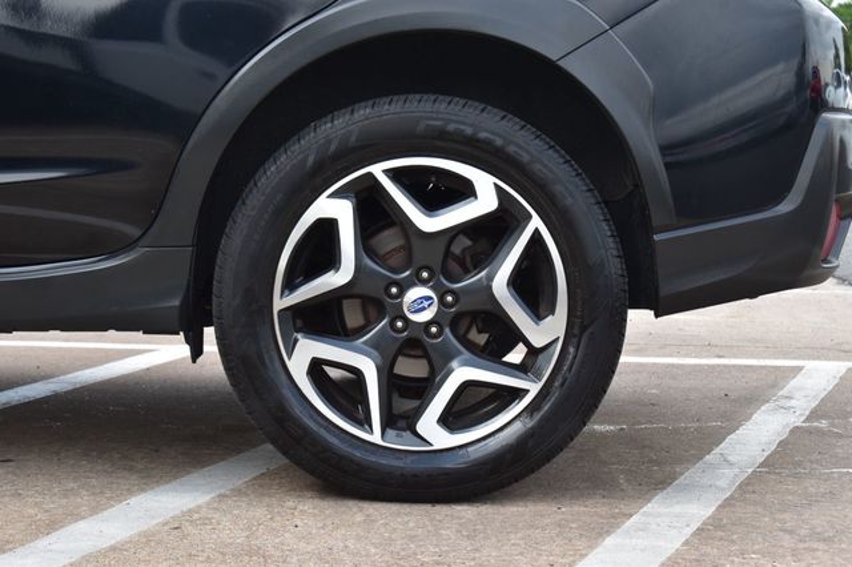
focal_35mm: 82
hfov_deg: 24.6
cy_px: 284
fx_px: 1951
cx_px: 426
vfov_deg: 16.5
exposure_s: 1/160
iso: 400
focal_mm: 55
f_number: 10
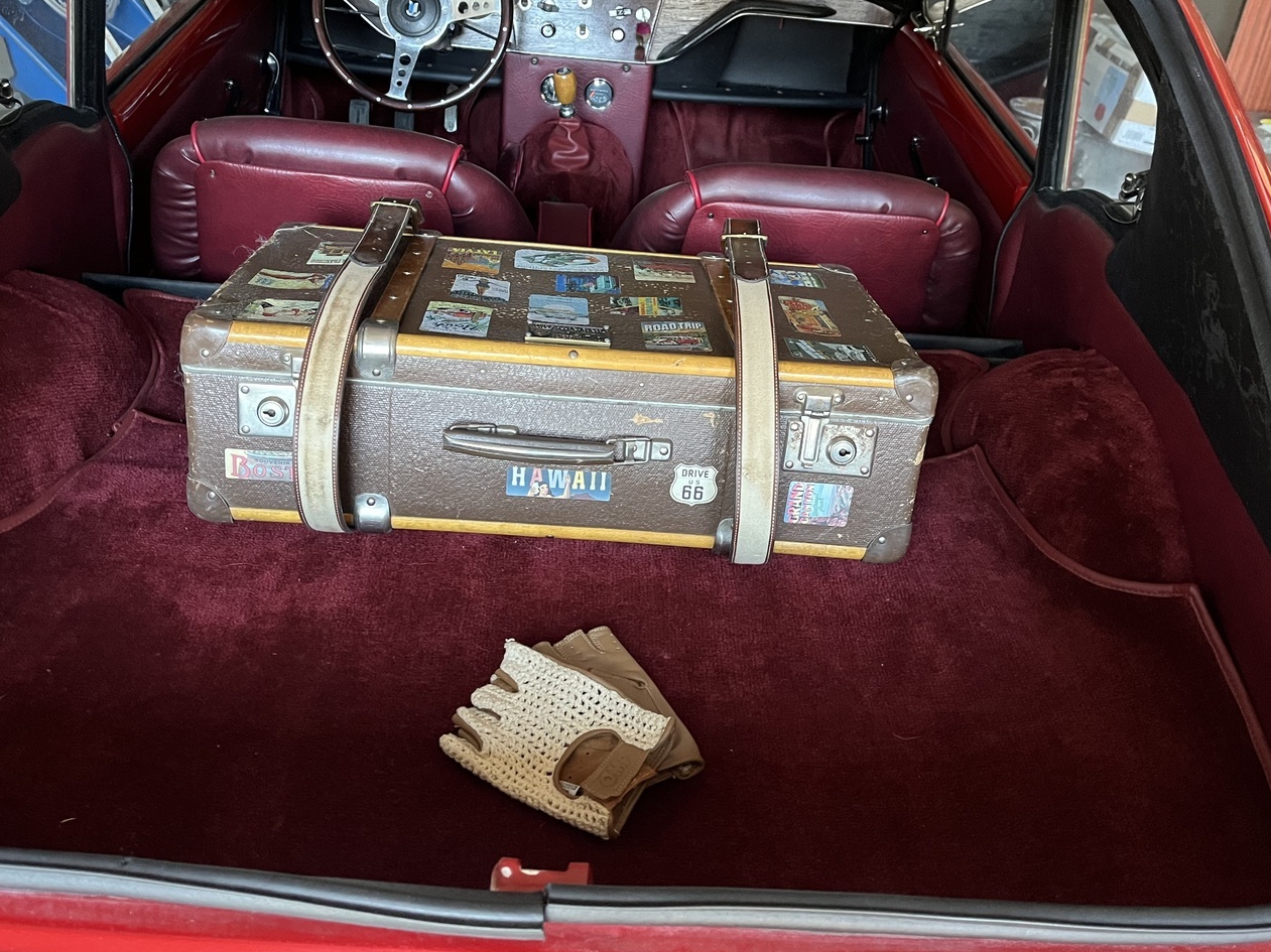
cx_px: 606
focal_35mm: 33
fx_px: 1211
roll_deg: -6.2
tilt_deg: -31.6
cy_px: 417
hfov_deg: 55.3
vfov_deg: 42.8
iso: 500
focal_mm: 5.1
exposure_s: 1/50
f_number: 1.6
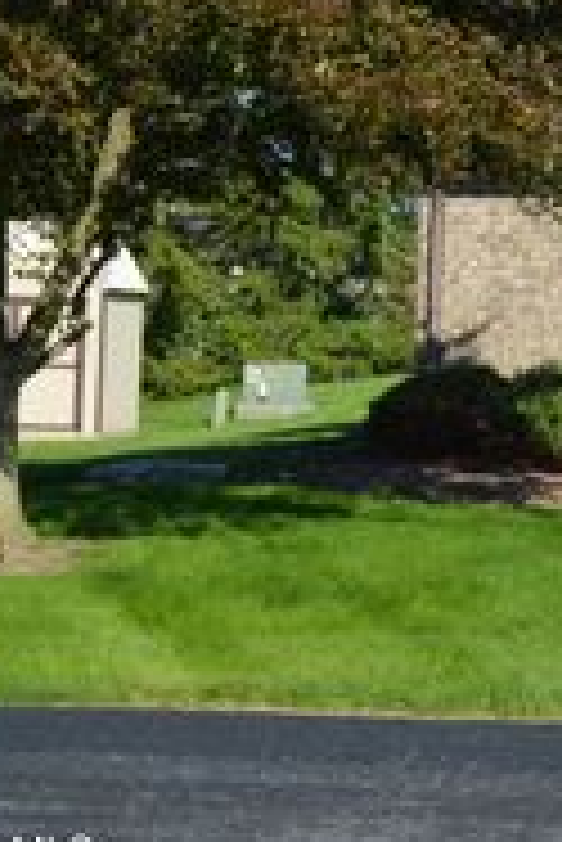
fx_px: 2431
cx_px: 989
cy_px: 171
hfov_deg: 12.2
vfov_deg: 19.4
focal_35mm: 104
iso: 100
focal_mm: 26
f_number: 8
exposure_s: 1/250
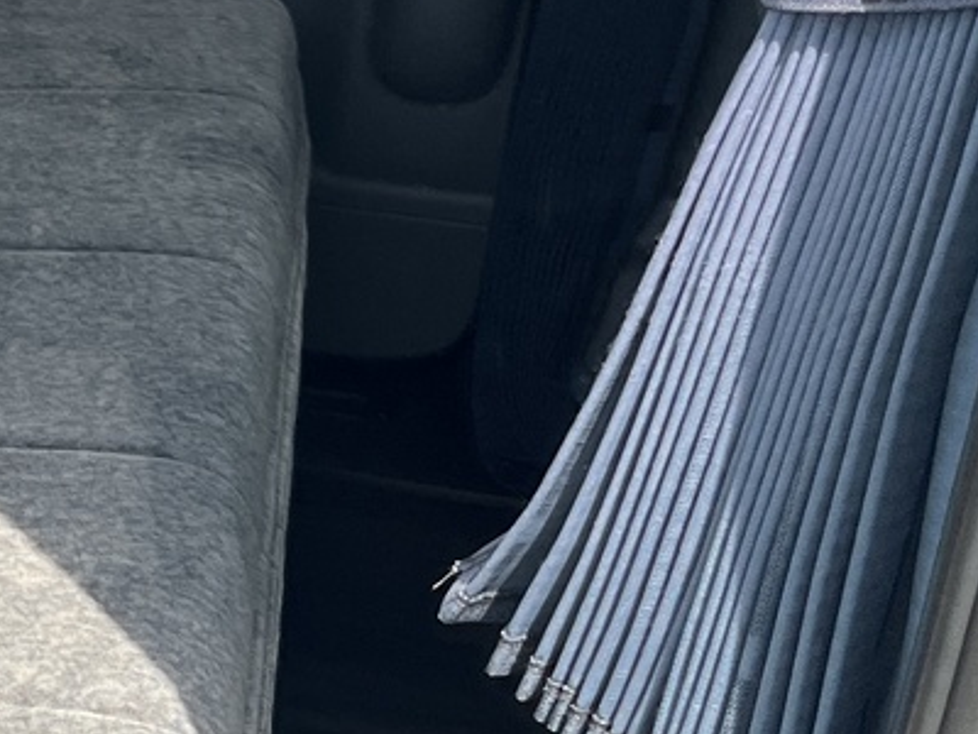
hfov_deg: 16.4
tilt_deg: -24.7
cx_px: -677
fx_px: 2938
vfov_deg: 14.2
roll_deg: +0.0
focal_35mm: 104
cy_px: 220
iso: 50
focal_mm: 5.1
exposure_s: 1/864
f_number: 1.6
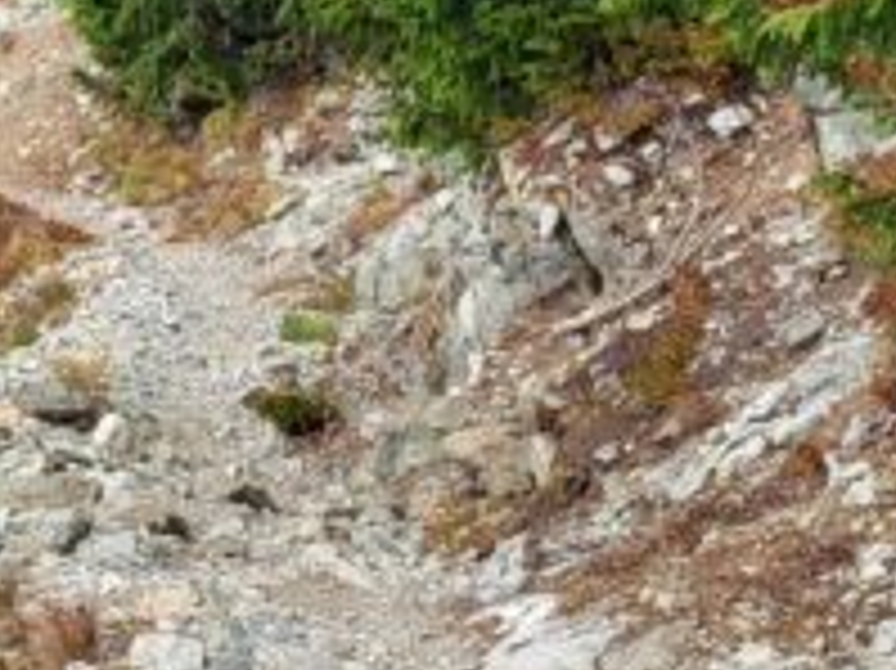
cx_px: -873
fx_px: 3466
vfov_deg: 10.4
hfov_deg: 12.9
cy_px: -531
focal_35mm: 134
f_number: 1.8
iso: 40
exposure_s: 1/1429
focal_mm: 5.4
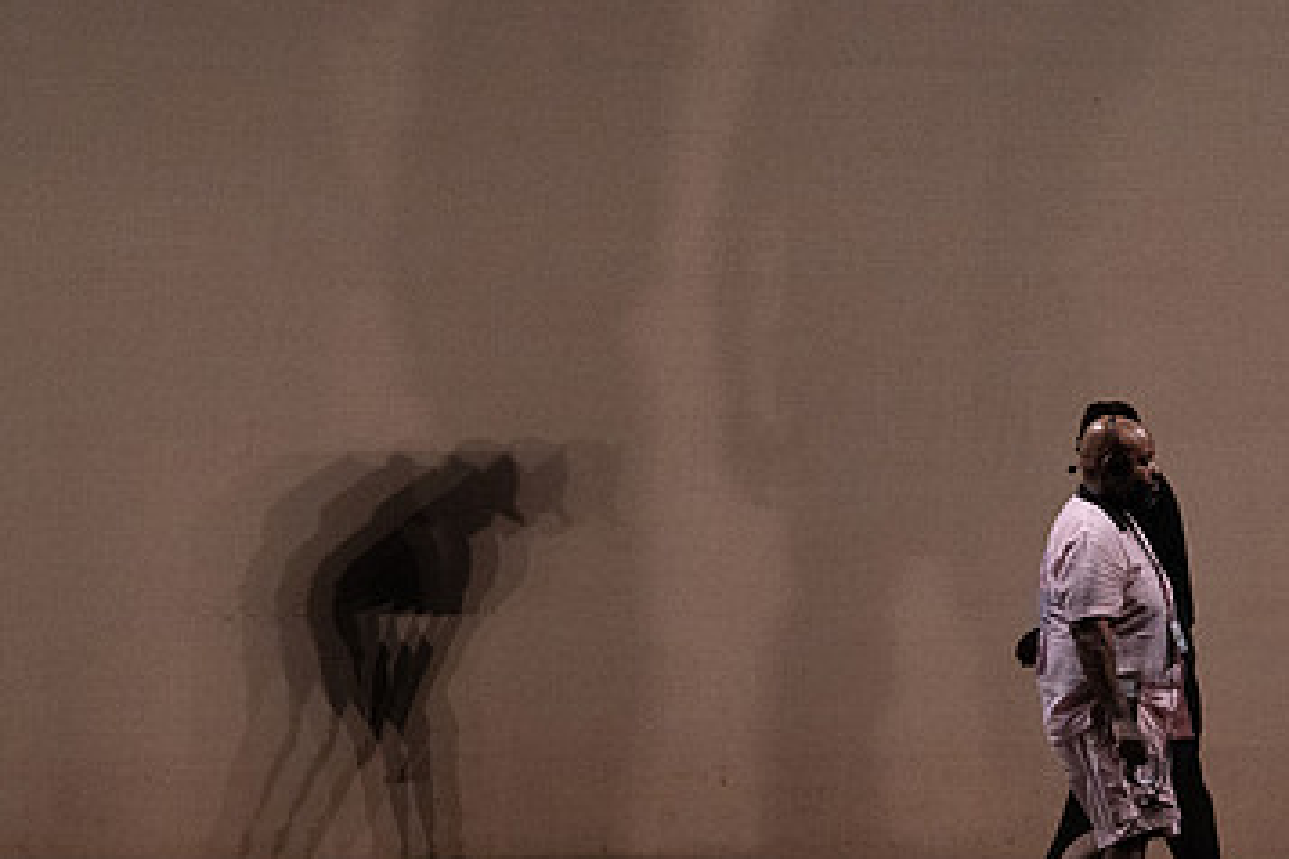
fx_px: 10598
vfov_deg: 4.6
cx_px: 845
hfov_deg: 7.0
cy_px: 507
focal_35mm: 296
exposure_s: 1/500
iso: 12800
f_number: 6.3
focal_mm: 182
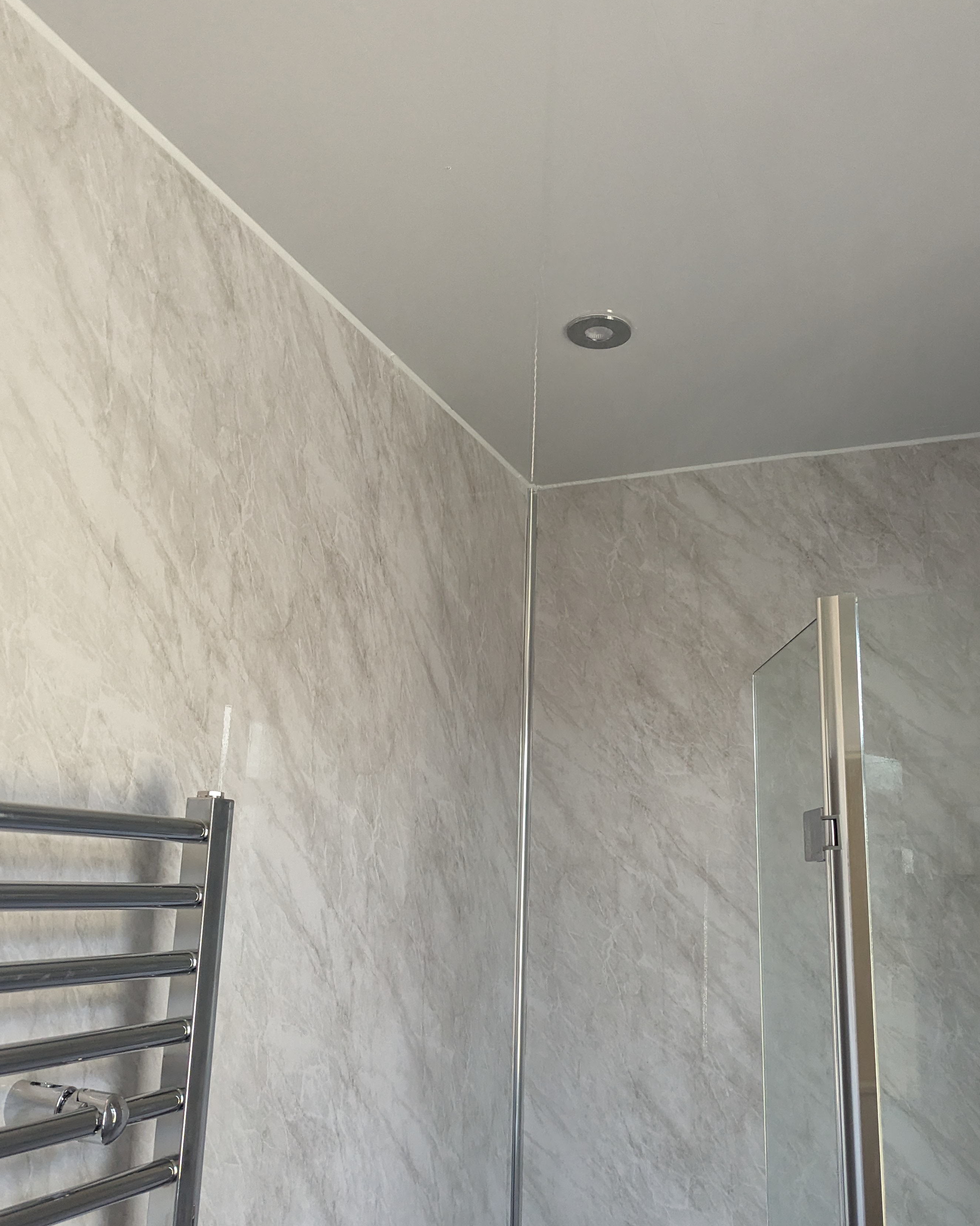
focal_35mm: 29
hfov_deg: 49.9
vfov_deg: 60.3
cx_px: 552
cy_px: 682
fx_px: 1051
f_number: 1.85
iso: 907
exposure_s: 1/490
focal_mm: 6.81
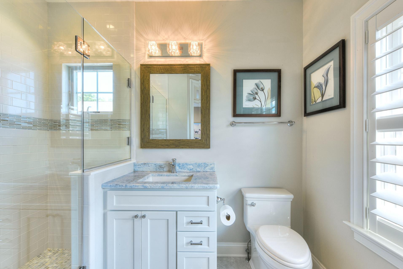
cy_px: 143
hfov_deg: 100.4
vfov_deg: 77.2
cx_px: 206
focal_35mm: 15
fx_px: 168
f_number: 22
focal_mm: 14
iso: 200
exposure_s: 1/4
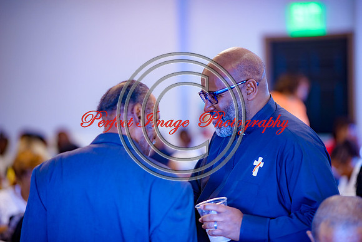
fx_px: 1056
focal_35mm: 105
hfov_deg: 19.5
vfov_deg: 13.0
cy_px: 121
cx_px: 181
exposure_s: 1/125
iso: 720
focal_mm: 105
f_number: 1.8
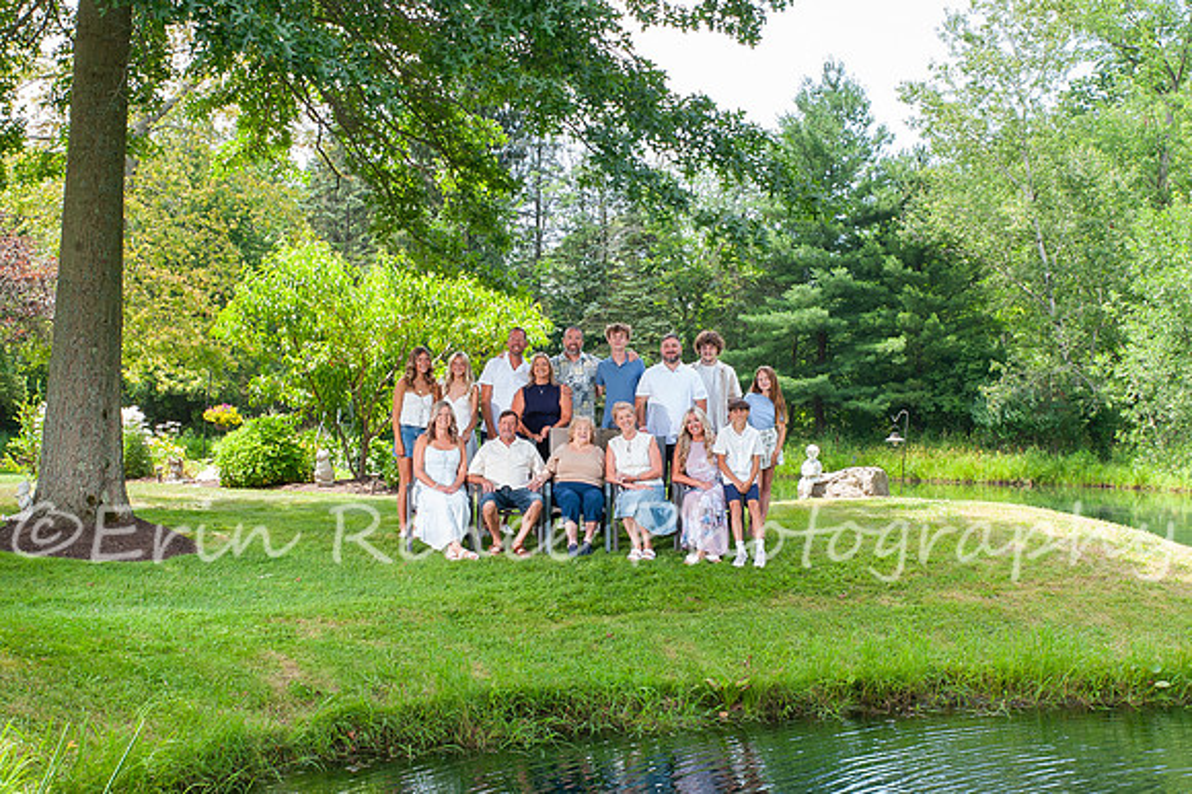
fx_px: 1736
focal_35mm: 52
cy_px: 368
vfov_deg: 25.7
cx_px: 636
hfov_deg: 37.9
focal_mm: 38
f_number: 14
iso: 800
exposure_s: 1/100
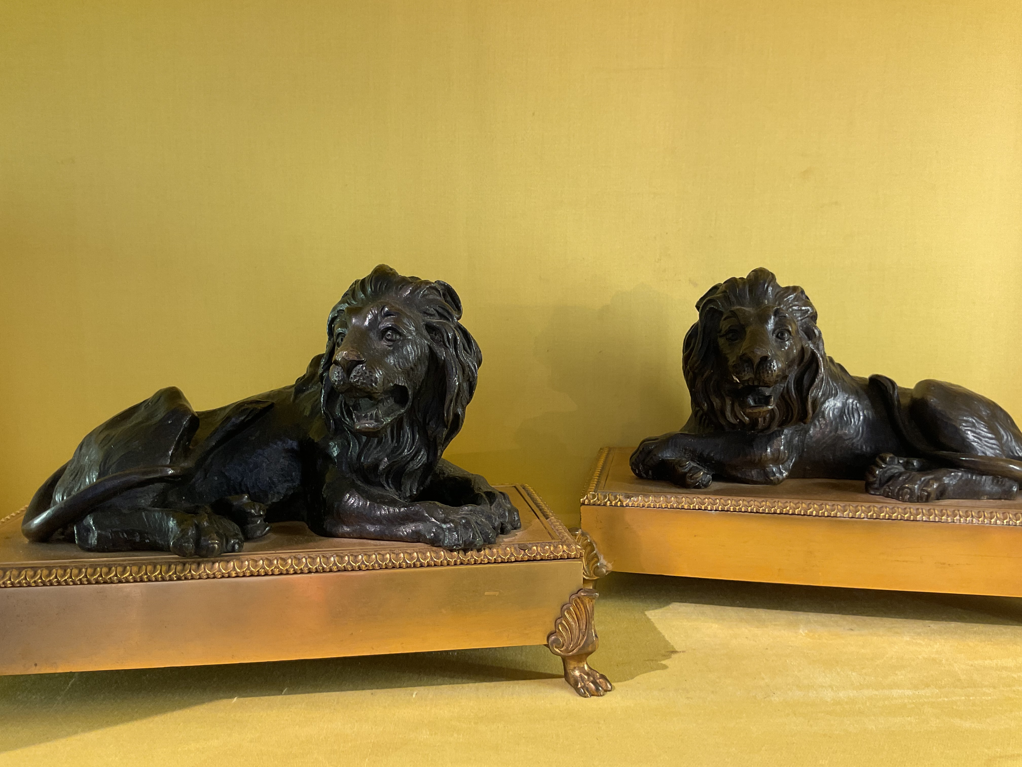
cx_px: 511
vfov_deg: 48.2
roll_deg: -0.7
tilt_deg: -7.8
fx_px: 856
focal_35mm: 29
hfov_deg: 61.7
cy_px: 384
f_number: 1.8
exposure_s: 1/50
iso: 50
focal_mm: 3
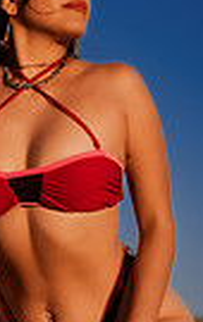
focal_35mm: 153
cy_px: 290
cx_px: -81
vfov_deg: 13.5
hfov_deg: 8.5
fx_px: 1347
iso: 100
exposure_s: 1/5000
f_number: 1.8
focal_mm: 35
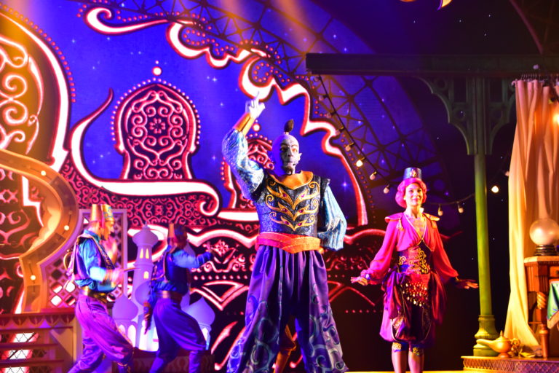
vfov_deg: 18.9
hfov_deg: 28.1
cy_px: 186
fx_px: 1118
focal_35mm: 72
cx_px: 280
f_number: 4.5
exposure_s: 1/80
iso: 2200
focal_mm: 48
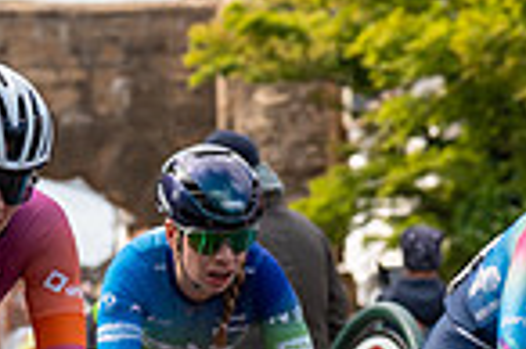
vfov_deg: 3.3
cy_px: 169
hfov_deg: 5.0
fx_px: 6042
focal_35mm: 414
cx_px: 106
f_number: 4
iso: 160
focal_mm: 70
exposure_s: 1/1000
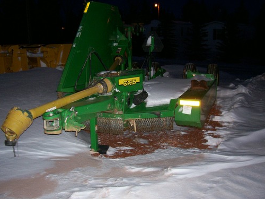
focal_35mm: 37
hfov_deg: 50.1
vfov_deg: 38.7
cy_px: 97
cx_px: 132
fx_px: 283
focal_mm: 5.6
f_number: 2.7
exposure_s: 1/112
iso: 140
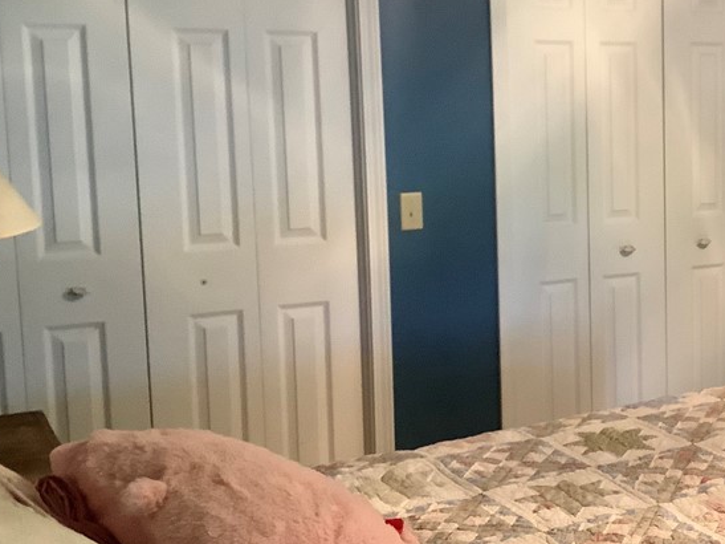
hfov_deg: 31.6
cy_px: 239
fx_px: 1214
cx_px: 659
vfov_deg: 25.2
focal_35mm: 58
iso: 320
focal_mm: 3.3
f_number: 2.4
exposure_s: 1/33
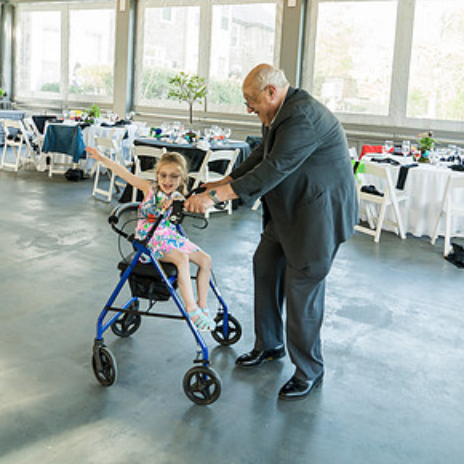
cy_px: 147
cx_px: 232
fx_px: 500
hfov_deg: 49.7
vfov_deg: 48.7
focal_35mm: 33
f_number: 4.5
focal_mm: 25
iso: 1250
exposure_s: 1/100
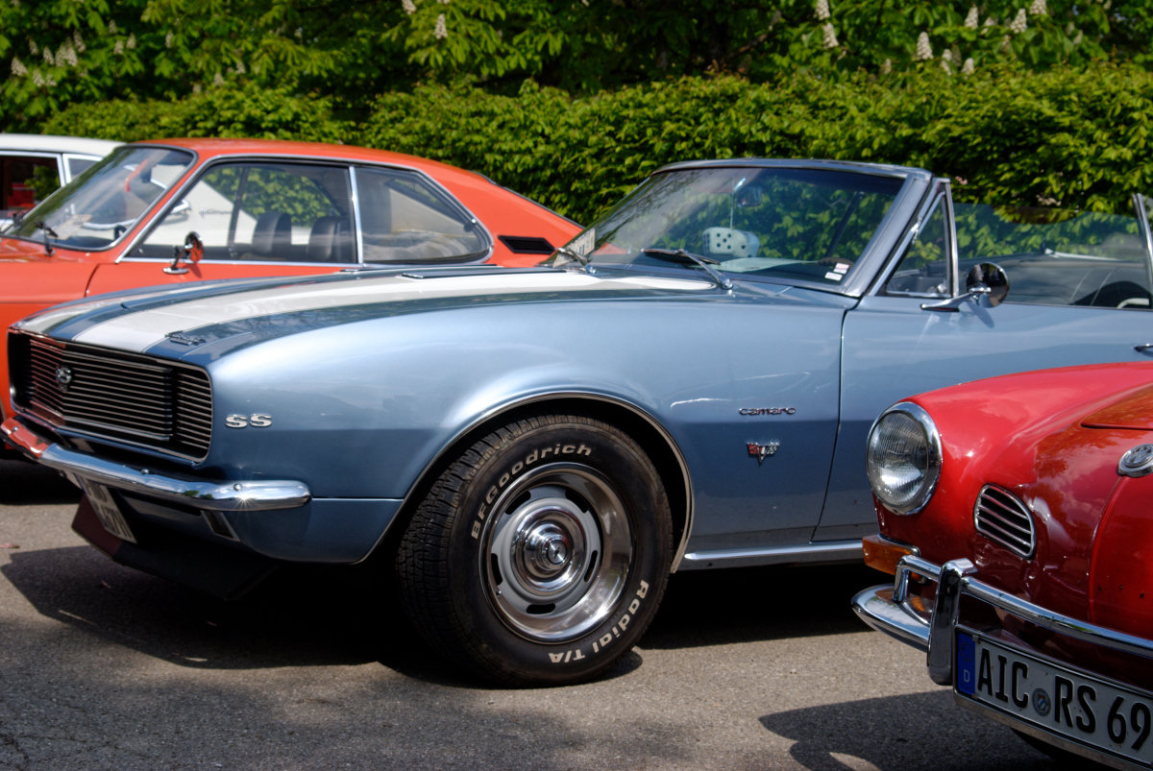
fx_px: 2164
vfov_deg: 20.2
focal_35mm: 68
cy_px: 386
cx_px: 576
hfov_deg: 29.8
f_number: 8
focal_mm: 45
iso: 100
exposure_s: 1/200
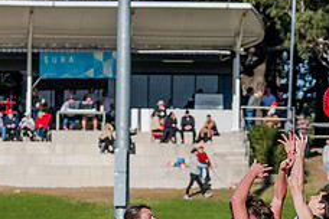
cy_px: 271
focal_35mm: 536
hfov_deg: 3.8
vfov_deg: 2.6
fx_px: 4898
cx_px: 177
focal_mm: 195
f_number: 8
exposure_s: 1/2000
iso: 640
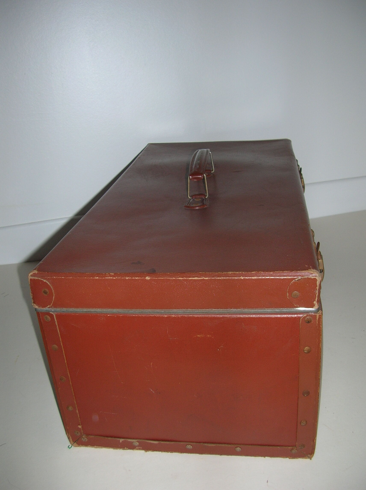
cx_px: 183
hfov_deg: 40.6
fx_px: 494
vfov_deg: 52.7
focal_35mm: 35
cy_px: 245
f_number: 2.8
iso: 50
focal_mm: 5.8
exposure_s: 1/60.1
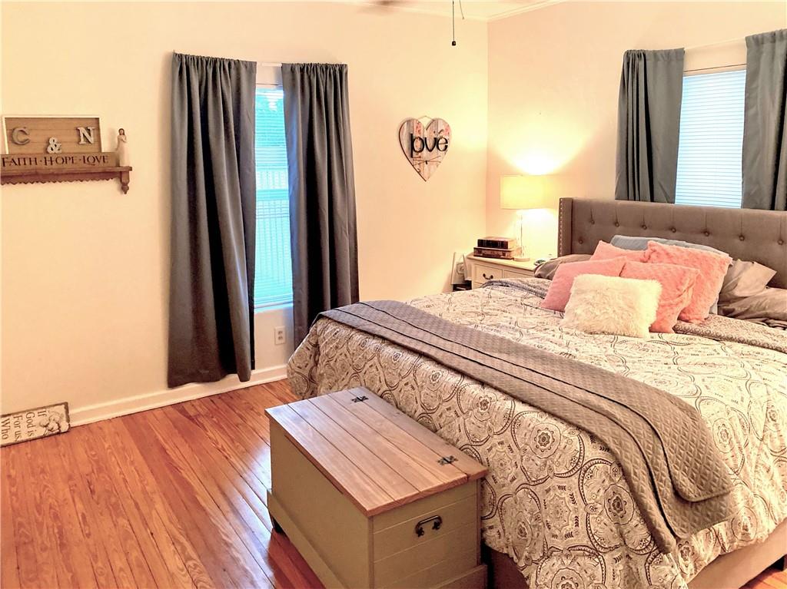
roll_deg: +0.5
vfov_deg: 53.0
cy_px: 294
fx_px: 591
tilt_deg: -13.9
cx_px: 394
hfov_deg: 67.3
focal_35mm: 26
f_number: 1.8
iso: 500
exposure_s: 1/40
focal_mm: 4.25
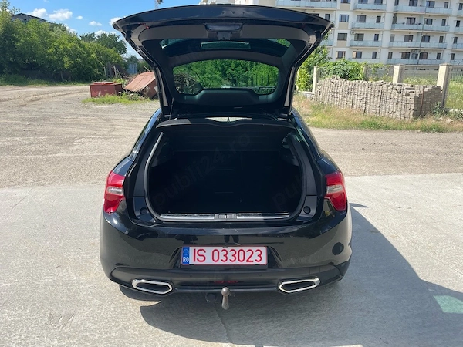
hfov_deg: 67.3
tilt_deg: -15.1
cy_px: 174
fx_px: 348
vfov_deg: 53.1
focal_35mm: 26
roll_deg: +0.1
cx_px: 232
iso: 32
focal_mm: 4.2
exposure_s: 1/2398
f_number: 1.6
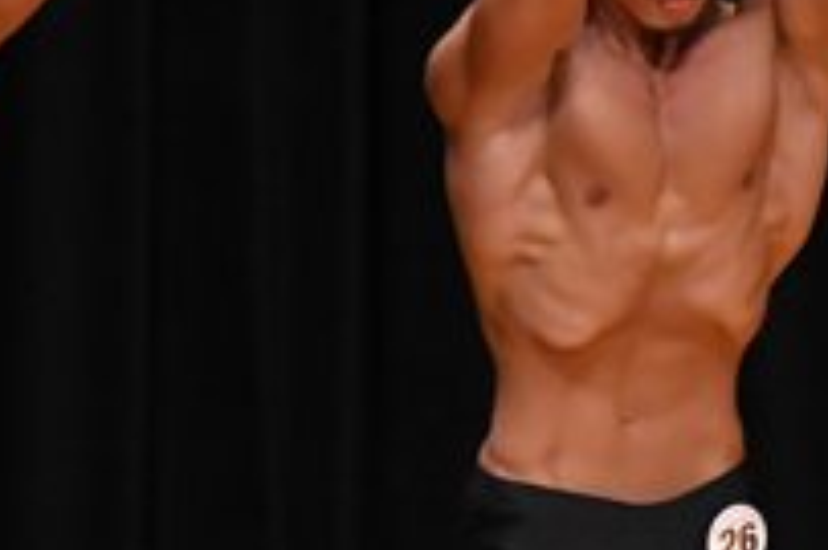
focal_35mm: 974
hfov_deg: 2.1
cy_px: 579
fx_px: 22383
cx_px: 626
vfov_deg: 1.4
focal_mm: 170
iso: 4000
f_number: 5.6
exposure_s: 1/400
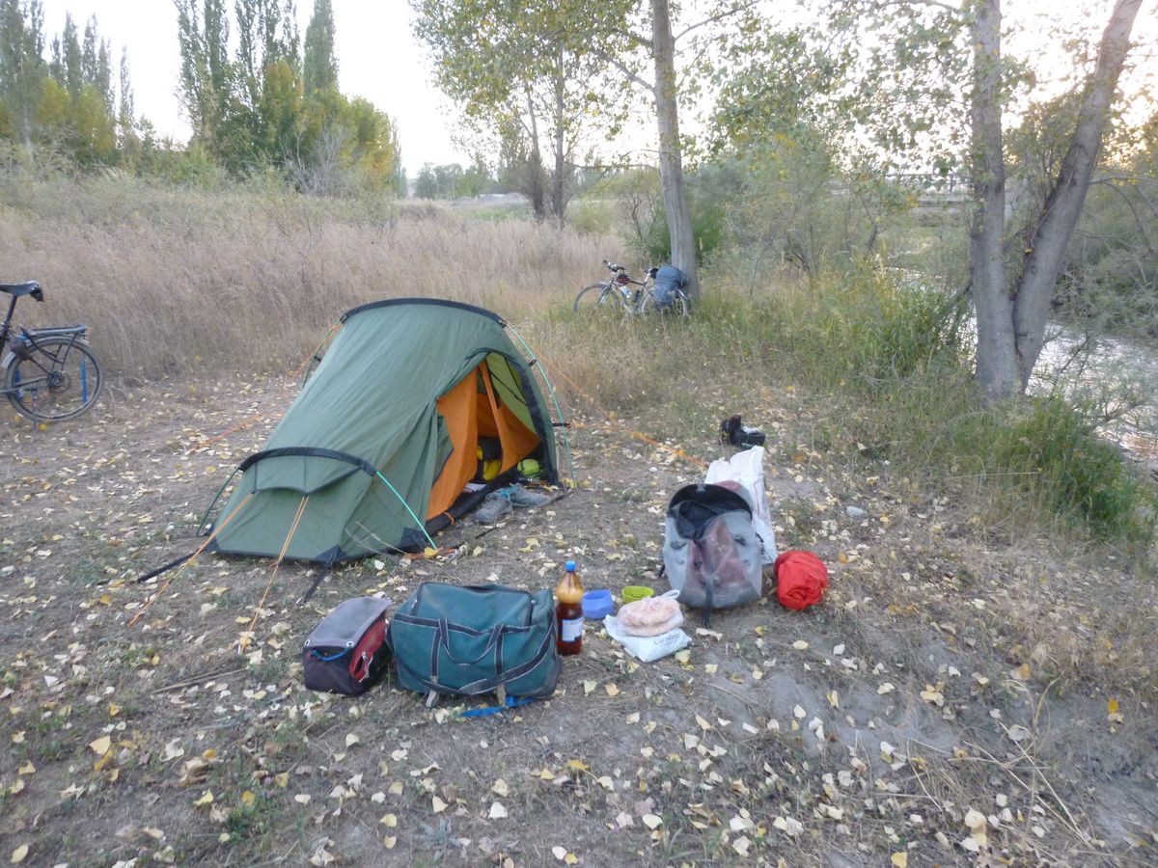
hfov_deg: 69.4
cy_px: 434
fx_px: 836
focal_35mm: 25
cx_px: 579
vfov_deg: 54.9
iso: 400
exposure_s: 1/60
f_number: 3.1
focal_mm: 4.5
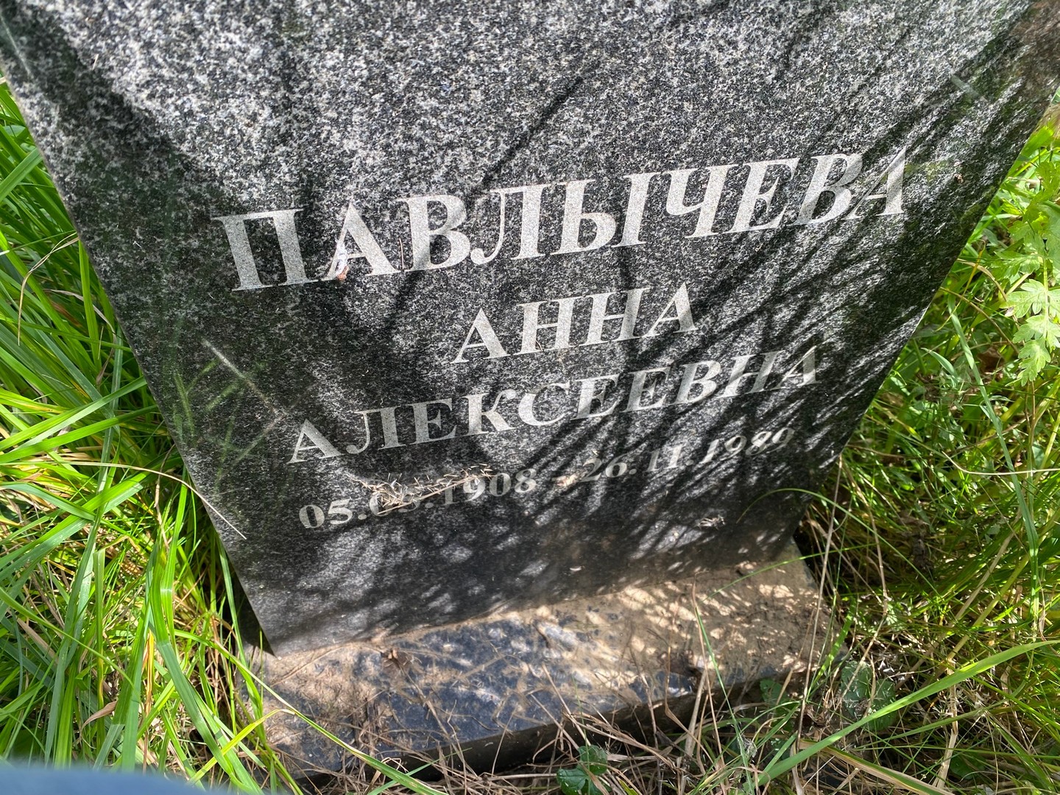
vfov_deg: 53.1
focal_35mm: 26
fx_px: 796
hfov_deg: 67.3
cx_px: 530
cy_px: 398
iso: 32
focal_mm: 4.25
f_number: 1.8
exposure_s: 1/238
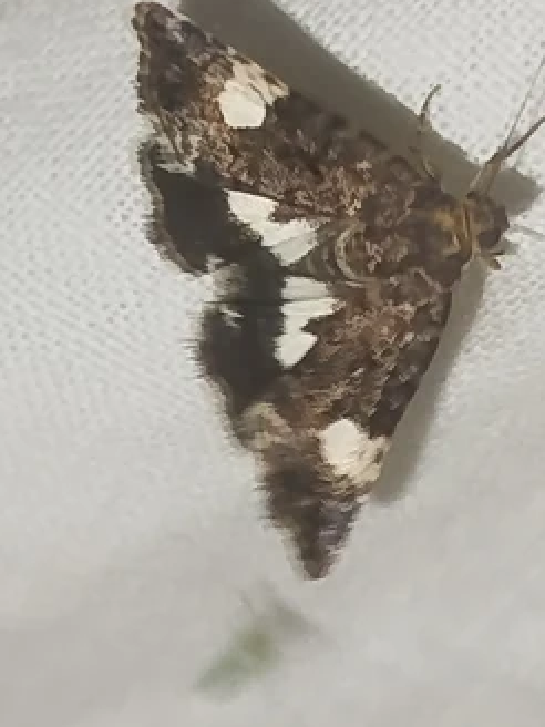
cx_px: 319
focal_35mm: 154
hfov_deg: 9.6
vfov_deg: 12.8
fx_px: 3233
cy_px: 421
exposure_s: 1/50
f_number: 1.7
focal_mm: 5.31
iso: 100
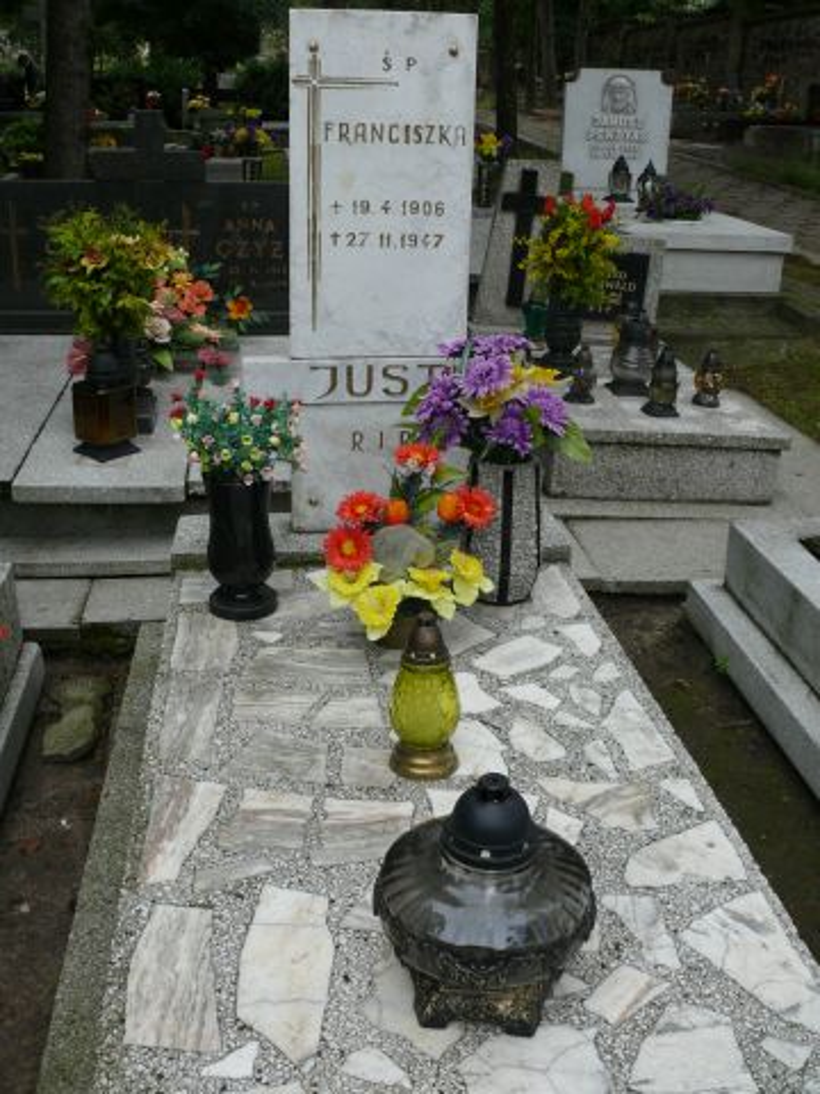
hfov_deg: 40.7
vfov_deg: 52.6
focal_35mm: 35
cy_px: 547
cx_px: 410
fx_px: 1105
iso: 100
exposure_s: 1/200
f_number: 4
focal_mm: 7.4
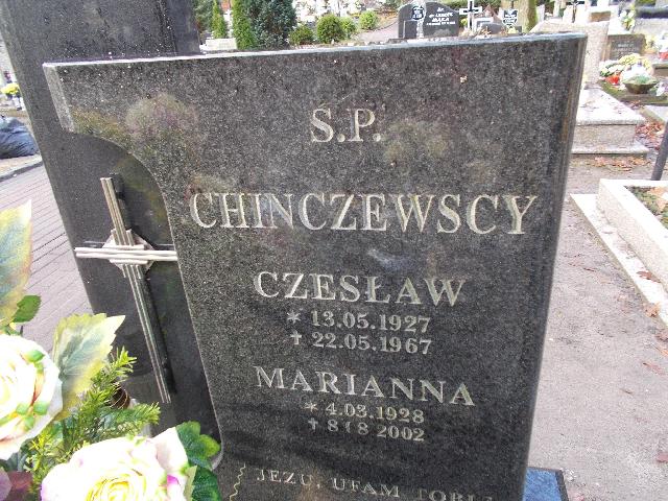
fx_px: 502
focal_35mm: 26
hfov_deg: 67.3
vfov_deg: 53.1
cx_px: 334
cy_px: 250
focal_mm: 4.6
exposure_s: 1/25
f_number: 3.2
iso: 100
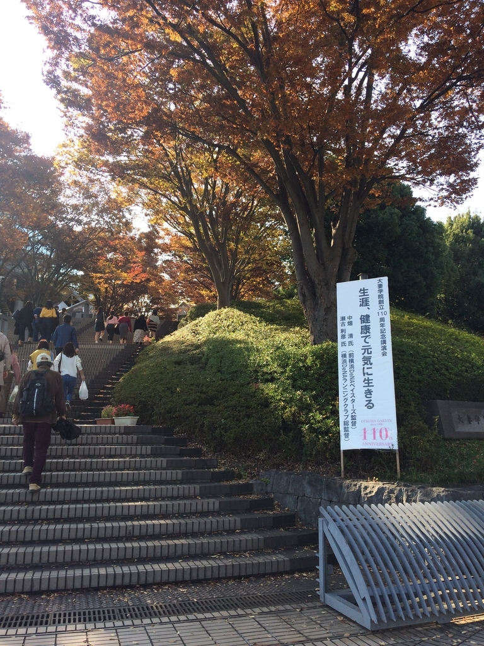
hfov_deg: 48.2
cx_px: 242
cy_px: 323
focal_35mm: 29
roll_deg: -0.5
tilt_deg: +9.0
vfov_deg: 61.7
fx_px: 541
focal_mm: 4.15
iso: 32
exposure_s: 1/488
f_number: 2.2
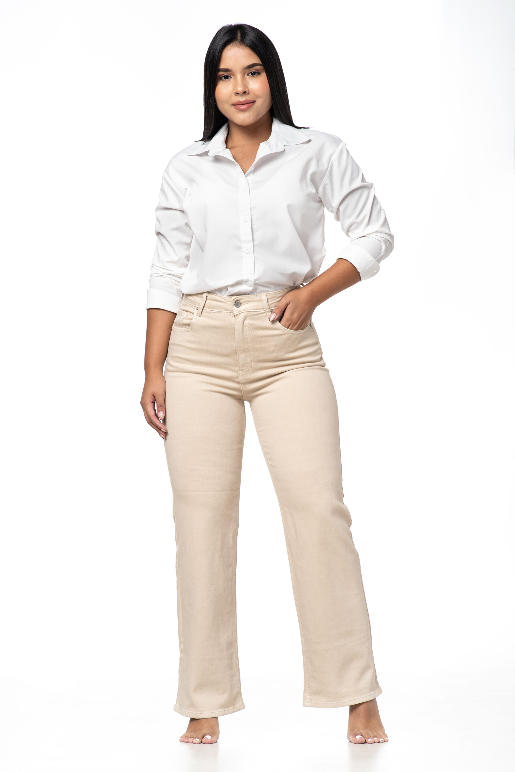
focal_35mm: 85
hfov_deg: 16.1
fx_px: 1824
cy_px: 386
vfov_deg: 23.9
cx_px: 258
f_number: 5
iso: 50
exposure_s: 1/160
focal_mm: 85
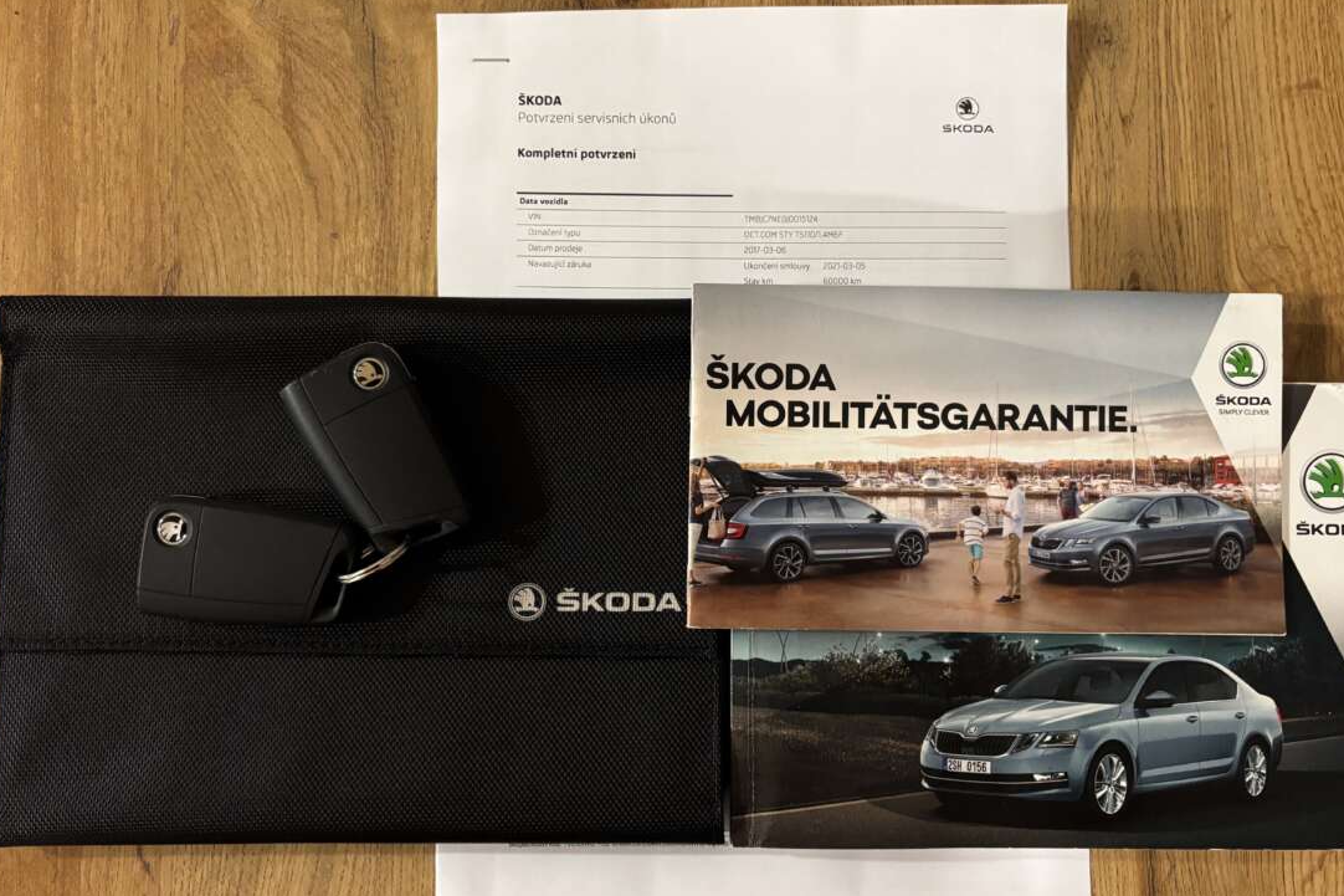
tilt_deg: -85.9
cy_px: 466
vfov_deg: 43.6
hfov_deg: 61.9
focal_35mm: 30
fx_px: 1120
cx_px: 691
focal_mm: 5.96
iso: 500
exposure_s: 1/33
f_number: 1.6
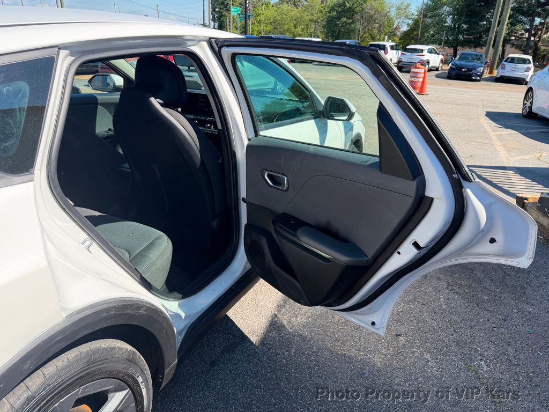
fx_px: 381
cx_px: 274
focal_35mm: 24
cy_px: 206
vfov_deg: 56.8
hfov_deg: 71.6
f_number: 1.78
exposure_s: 1/2000
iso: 100
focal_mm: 6.76
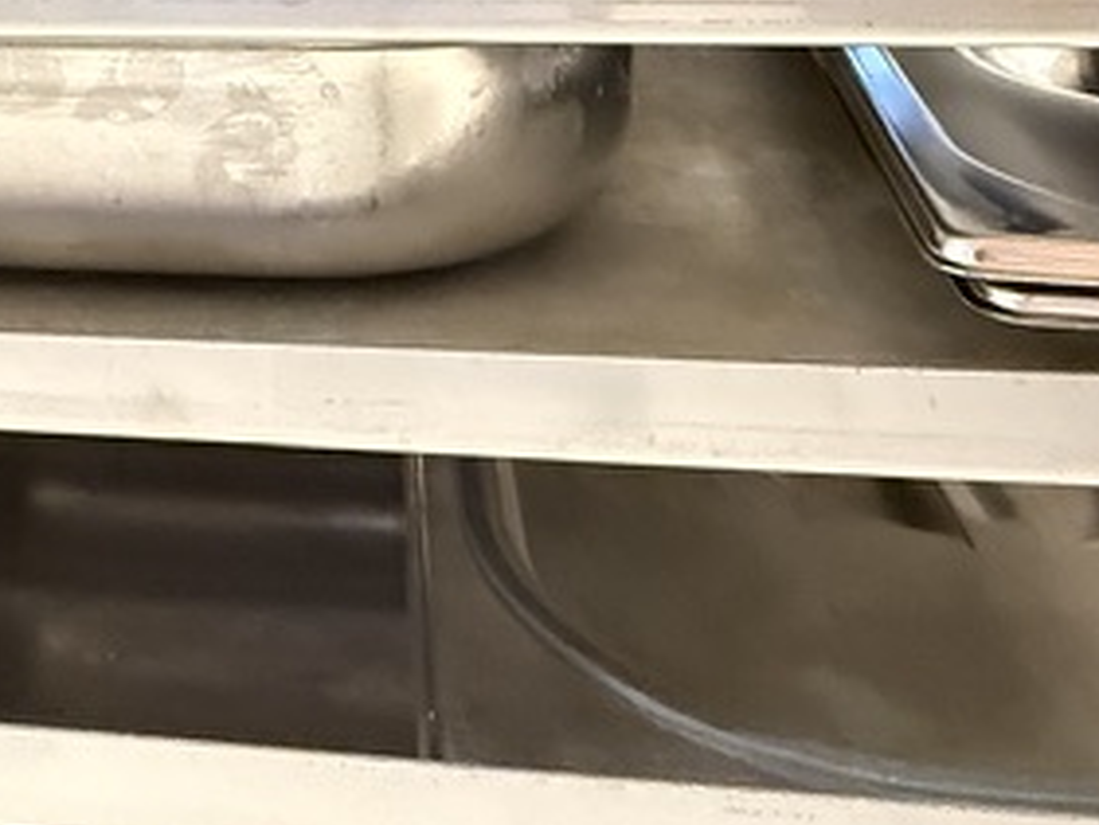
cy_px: -586
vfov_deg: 21.2
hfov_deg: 35.2
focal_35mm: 51
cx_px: 98
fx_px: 1620
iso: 1000
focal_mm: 2.22
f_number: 2.2
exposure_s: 1/33
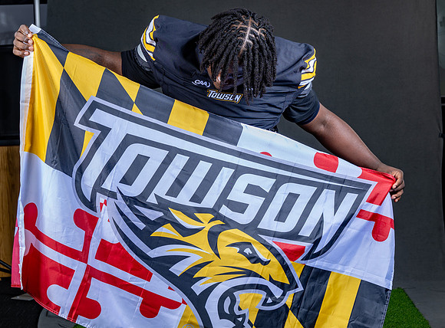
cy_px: 174
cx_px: 259
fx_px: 861
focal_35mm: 67
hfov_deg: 28.9
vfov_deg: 21.6
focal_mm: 46
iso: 100
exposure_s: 1/200
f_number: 6.3
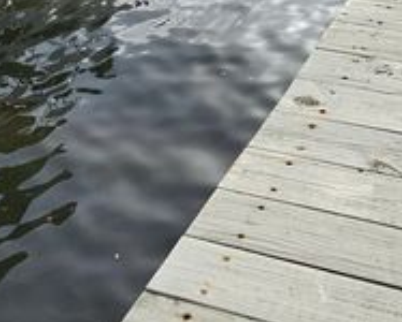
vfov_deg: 17.1
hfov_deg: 23.7
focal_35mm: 80
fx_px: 953
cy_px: -178
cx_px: 284
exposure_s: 1/3126
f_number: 1.8
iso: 50
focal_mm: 5
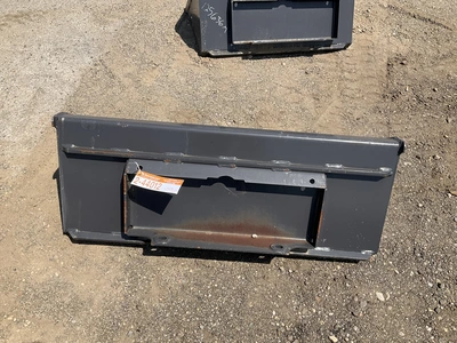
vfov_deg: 48.2
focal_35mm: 29
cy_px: 172
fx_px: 383
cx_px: 228
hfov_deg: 61.7
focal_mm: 3
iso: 25
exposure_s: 1/1626
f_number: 1.8
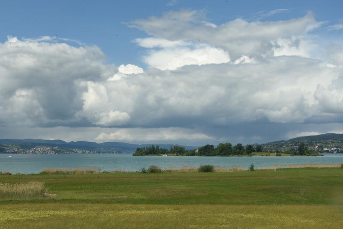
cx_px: 172
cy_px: 114
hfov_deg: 38.9
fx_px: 486
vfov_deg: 26.5
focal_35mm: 51
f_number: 8
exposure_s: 1/640
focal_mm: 34
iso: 200
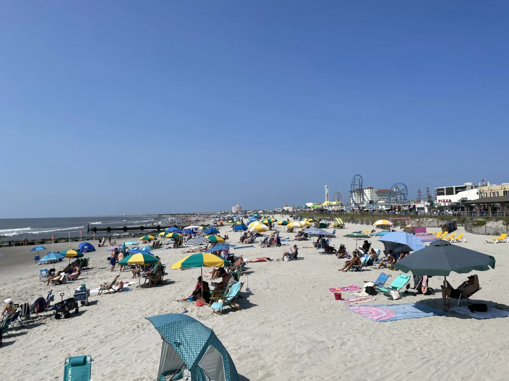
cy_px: 190
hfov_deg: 67.3
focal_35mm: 26
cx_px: 254
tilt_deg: +4.5
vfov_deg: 53.1
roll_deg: +1.6
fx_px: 382
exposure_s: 1/7299
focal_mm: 4.2
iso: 32
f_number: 1.6
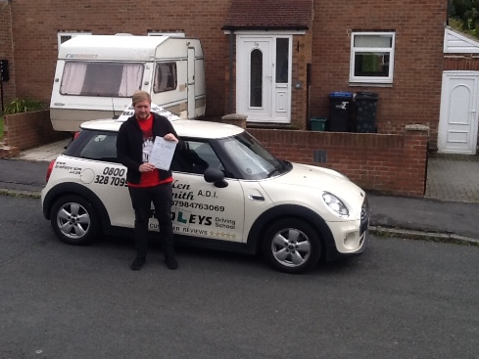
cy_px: 178
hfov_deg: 42.1
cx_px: 243
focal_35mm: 45
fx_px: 623
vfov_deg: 32.2
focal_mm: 2.03
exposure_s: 1/546
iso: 40
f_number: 2.4
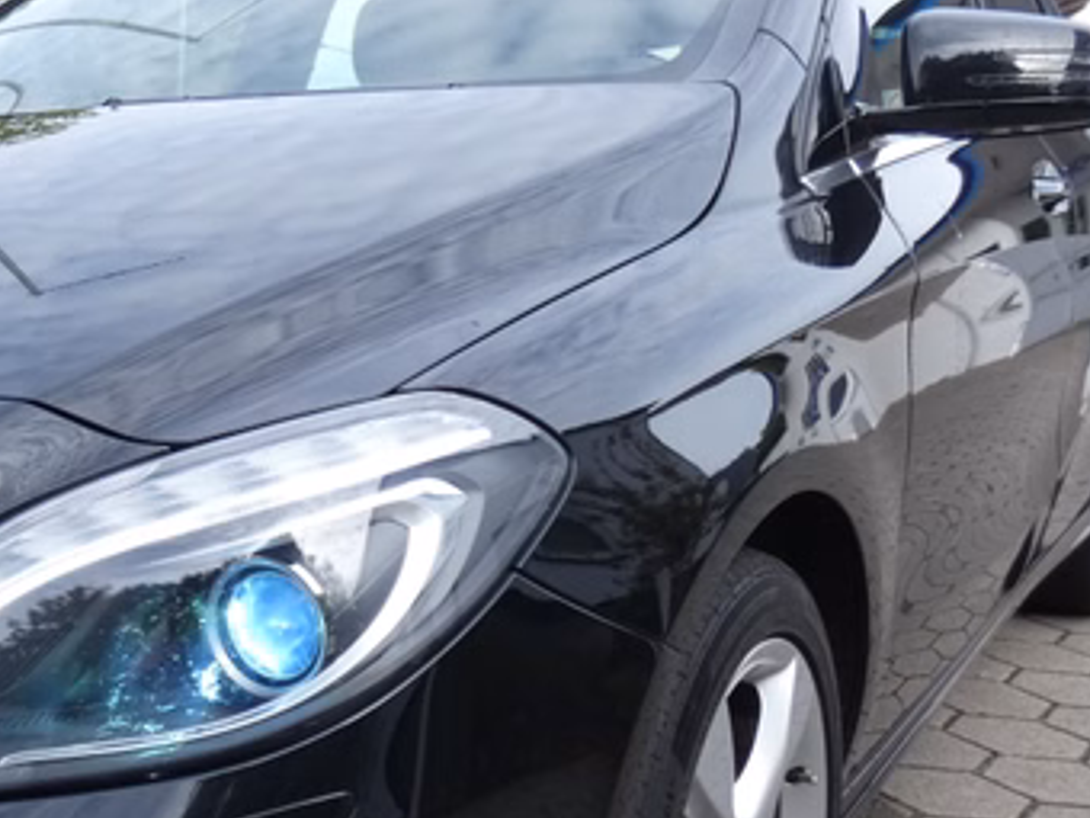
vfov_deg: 30.7
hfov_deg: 37.6
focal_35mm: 47
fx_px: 1480
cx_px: 99
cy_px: 513
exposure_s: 1/320
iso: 80
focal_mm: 3.6
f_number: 2.8
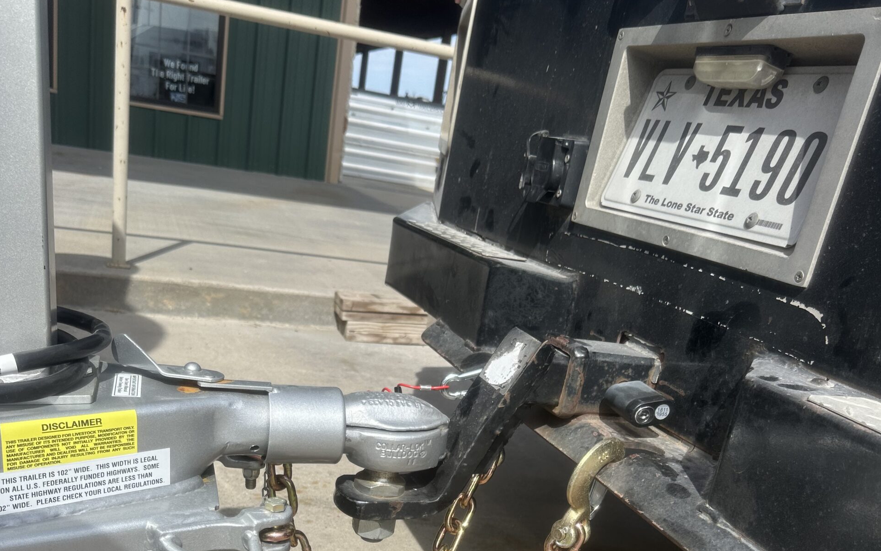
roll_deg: -11.4
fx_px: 816
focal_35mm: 34
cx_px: 440
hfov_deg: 56.7
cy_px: 445
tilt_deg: -18.7
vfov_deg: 36.0
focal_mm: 6.86
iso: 80
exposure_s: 1/4348
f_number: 1.78
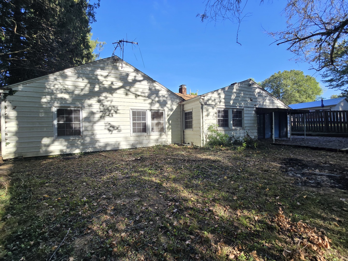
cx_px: 174
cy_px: 130
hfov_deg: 106.2
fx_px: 131
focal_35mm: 13
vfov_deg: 89.9
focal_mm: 2.2
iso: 50
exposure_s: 1/681
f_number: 2.2
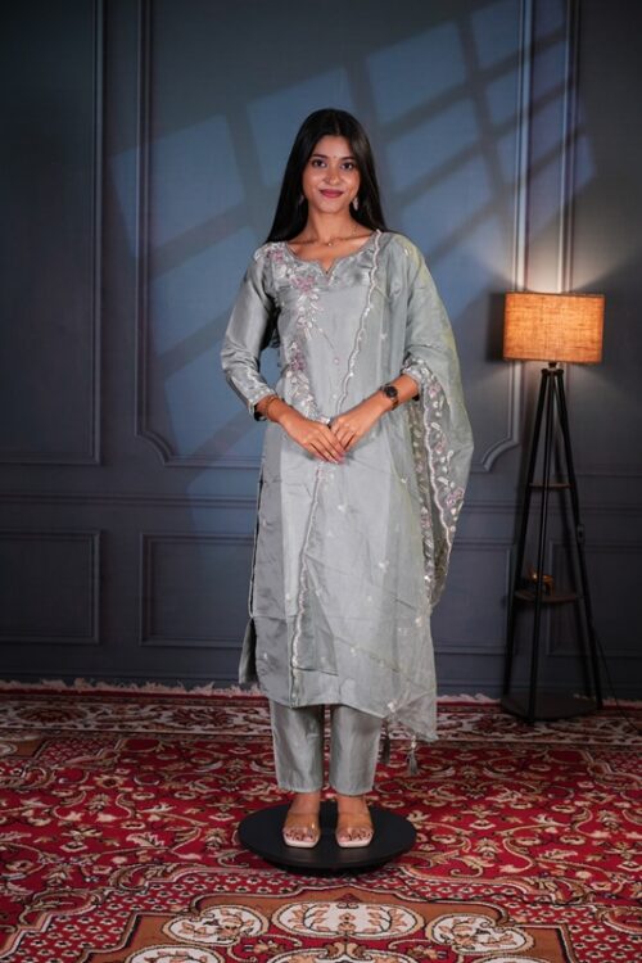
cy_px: 482
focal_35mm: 55
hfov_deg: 24.6
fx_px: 1471
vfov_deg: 36.2
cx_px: 321
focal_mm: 55
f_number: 5.6
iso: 800
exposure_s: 1/100
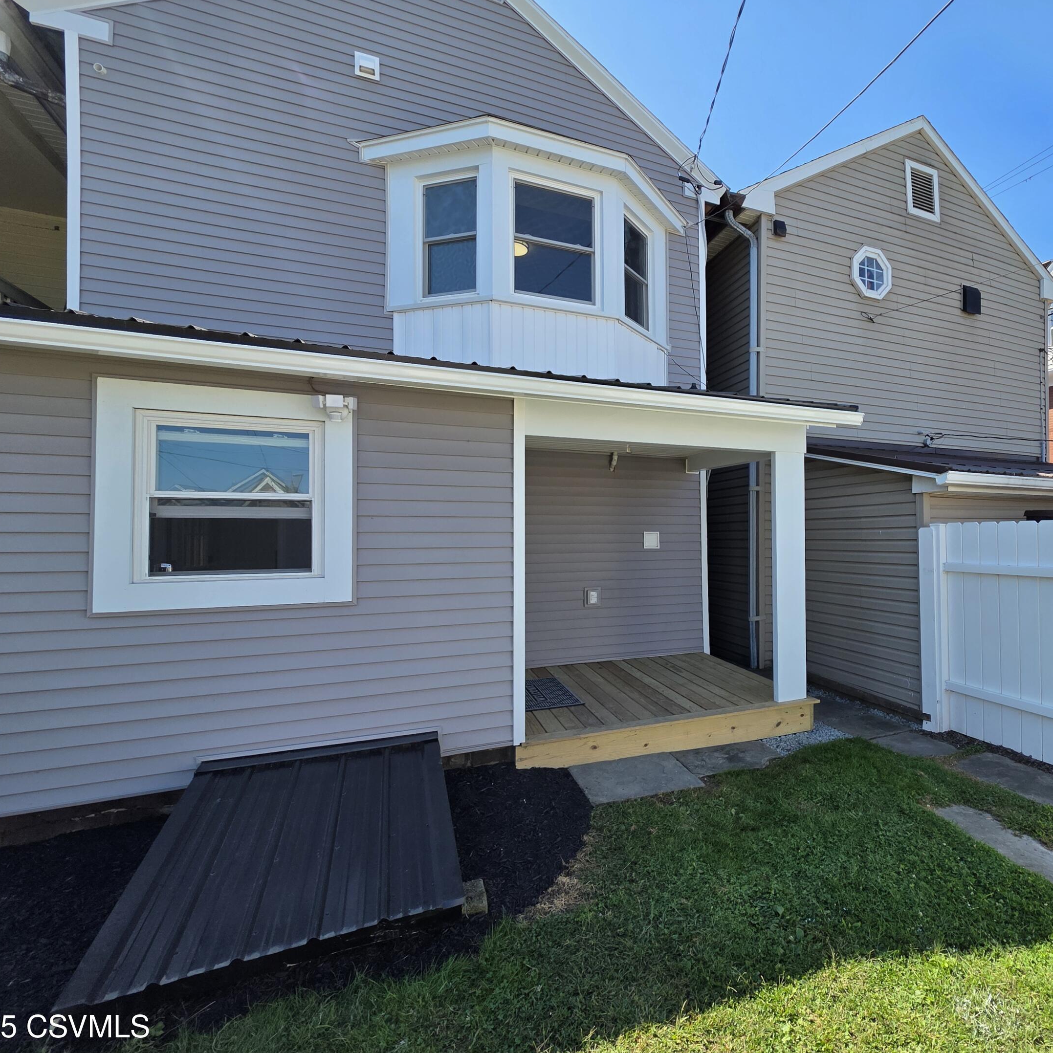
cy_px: 527
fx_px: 551
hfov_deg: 85.8
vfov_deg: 87.4
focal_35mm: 16
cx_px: 657
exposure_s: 1/1033
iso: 40
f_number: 1.9
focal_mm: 2.2
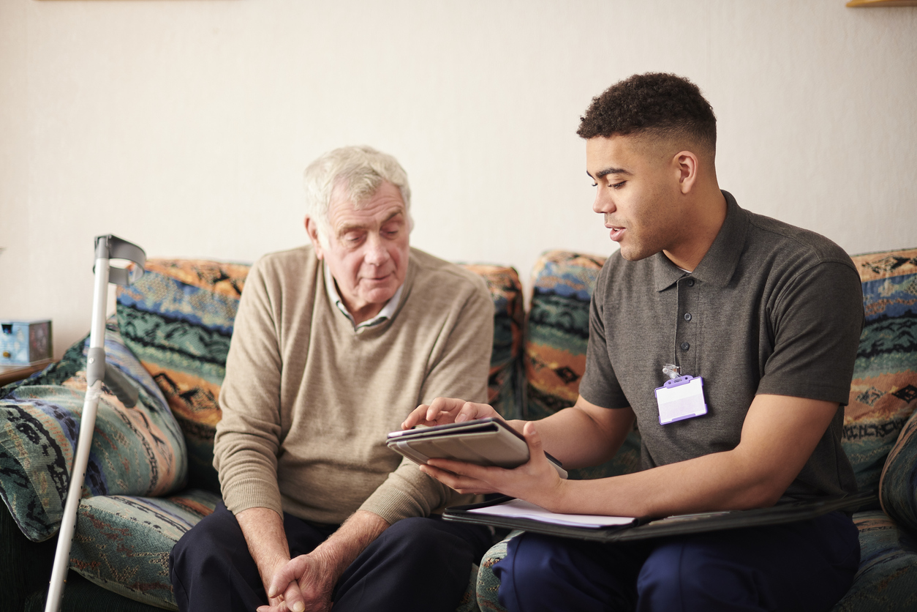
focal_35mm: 50
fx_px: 1274
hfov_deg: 39.6
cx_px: 458
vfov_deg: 27.0
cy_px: 306
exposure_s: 1/125
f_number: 1.8
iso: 500
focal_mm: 50
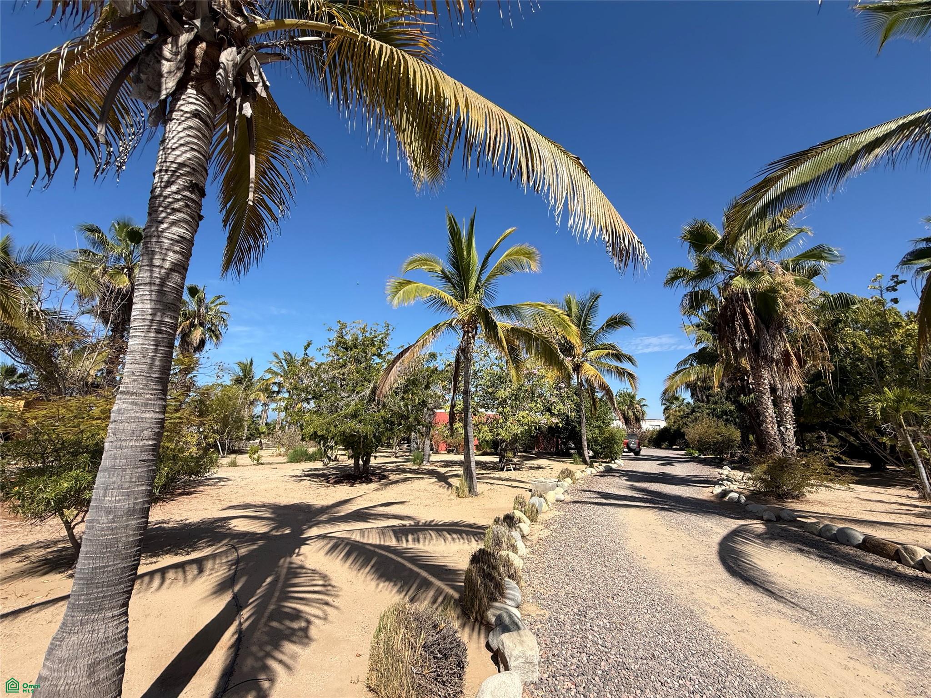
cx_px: 466
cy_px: 349
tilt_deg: +13.7
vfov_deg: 85.7
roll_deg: -1.7
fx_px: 377
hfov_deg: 102.1
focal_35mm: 14
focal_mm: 2.22
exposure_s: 1/2165
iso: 50
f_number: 2.2
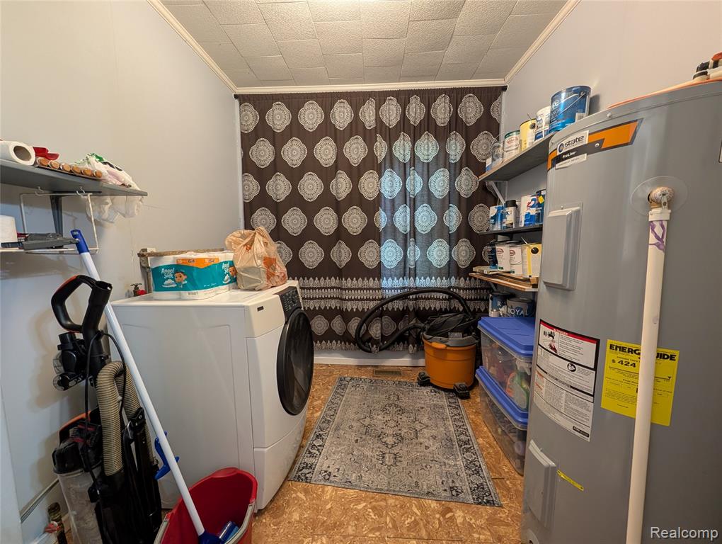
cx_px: 361
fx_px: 251
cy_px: 272
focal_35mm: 12
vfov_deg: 94.6
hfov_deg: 110.5
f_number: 1.7
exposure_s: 1/24
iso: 252
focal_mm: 2.02
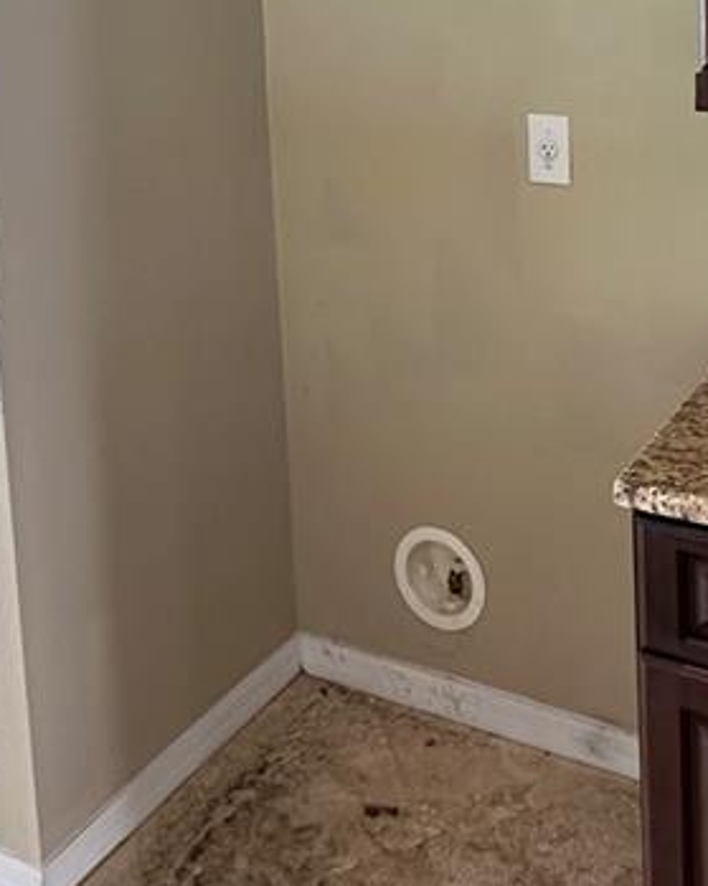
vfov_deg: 36.3
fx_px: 1232
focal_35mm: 47
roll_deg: +2.0
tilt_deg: -7.2
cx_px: 497
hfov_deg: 31.7
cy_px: 36
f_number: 2.2
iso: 320
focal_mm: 2.22
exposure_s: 1/60
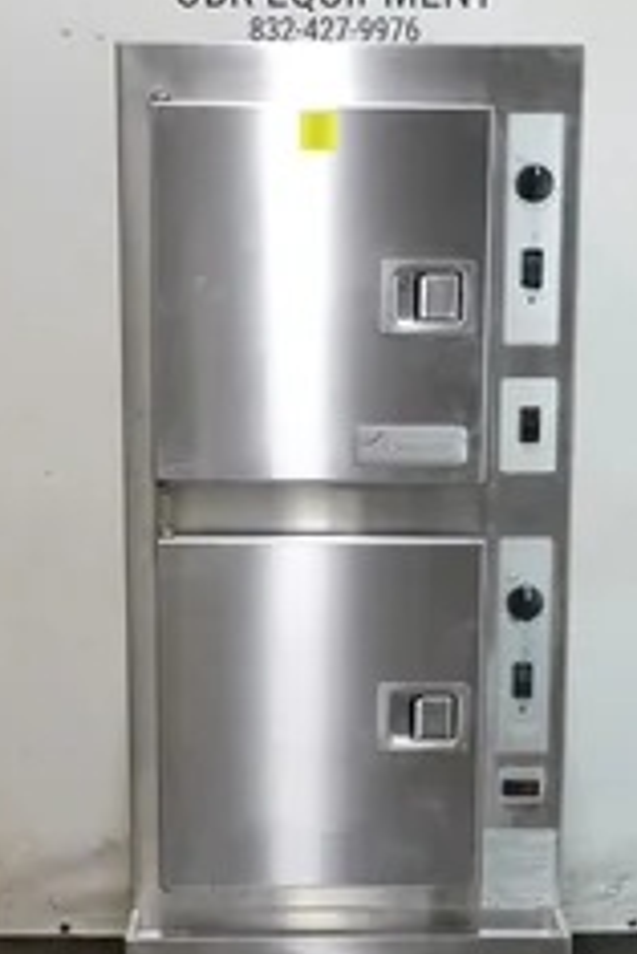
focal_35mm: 63
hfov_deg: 21.6
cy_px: 568
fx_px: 1670
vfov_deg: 31.8
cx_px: 359
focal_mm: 13.84
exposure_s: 1/50
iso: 800
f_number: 3.5
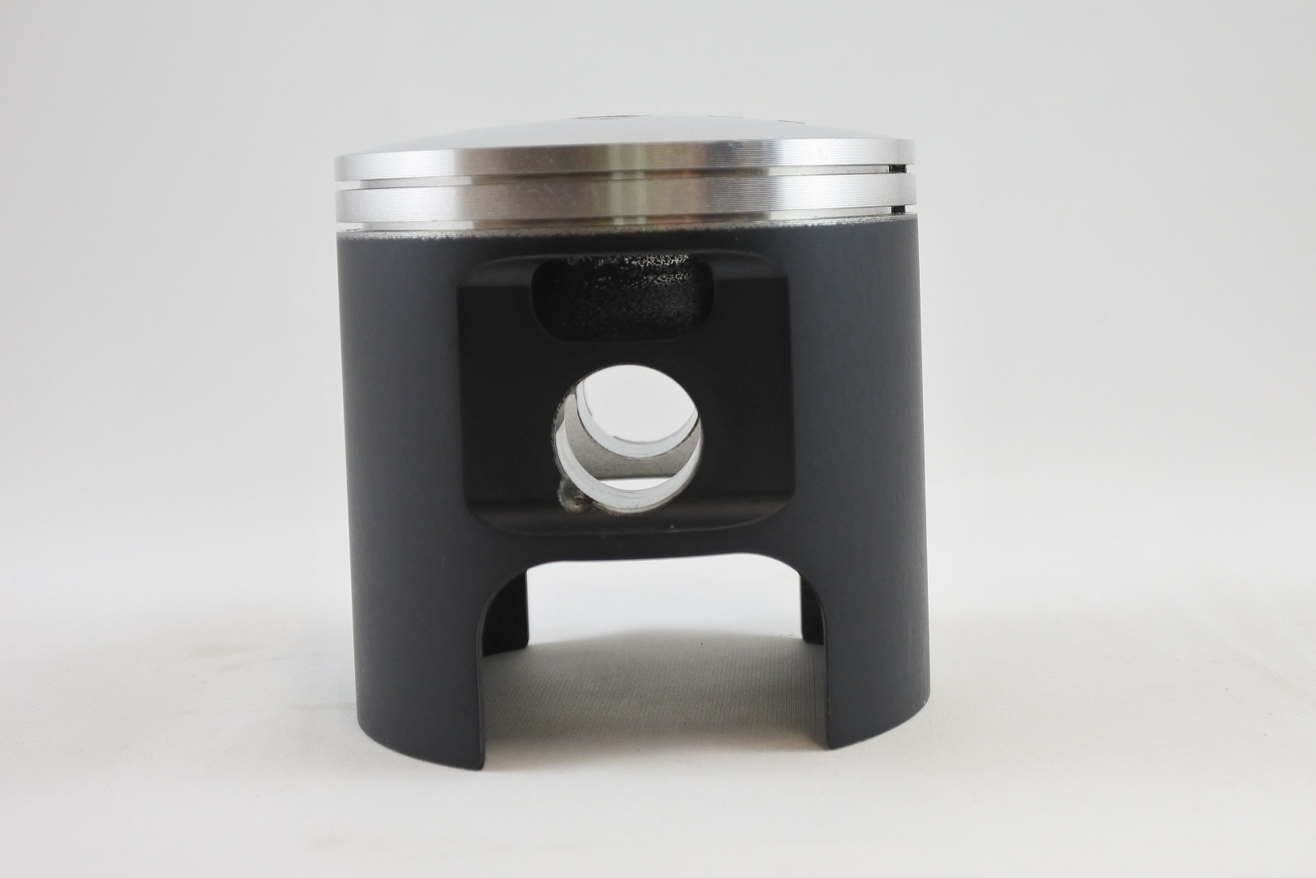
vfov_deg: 34.2
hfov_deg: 49.5
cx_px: 662
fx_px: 1426
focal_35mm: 39
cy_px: 437
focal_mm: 14.3
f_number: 4
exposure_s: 1/125
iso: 400
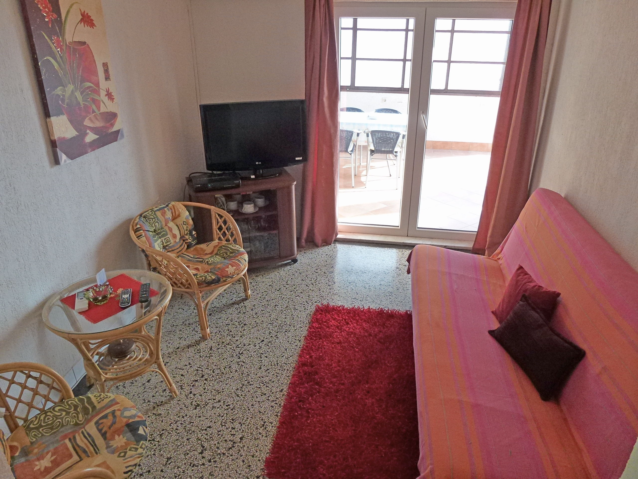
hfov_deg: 71.6
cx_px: 319
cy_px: 240
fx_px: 442
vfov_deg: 56.8
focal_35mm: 24
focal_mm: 4.3
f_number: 3.3
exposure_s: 1/60
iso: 200
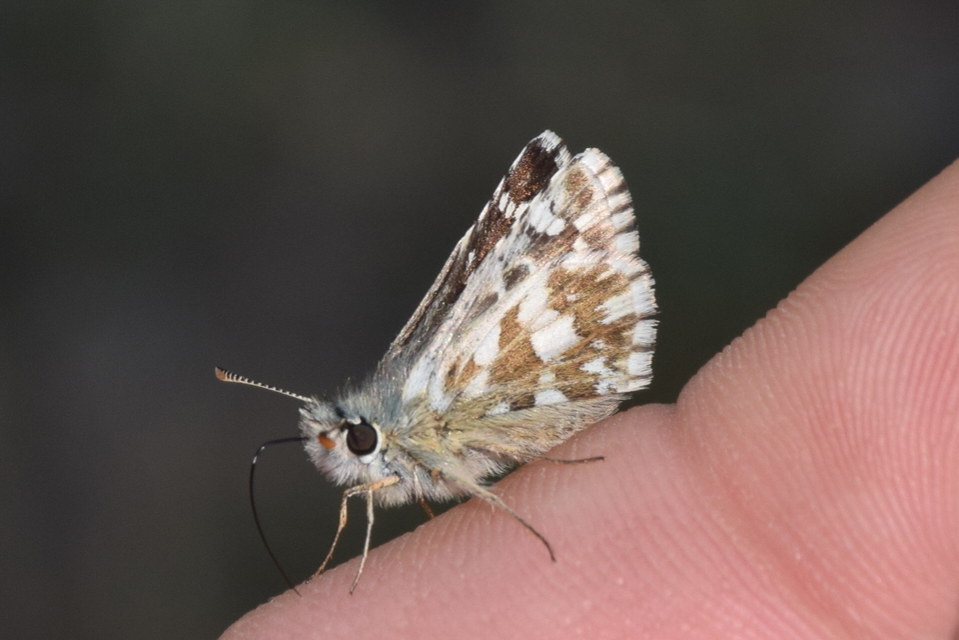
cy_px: 320
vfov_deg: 6.5
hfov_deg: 9.8
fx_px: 5594
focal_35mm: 210
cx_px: 480
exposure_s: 1/160
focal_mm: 140
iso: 200
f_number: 14
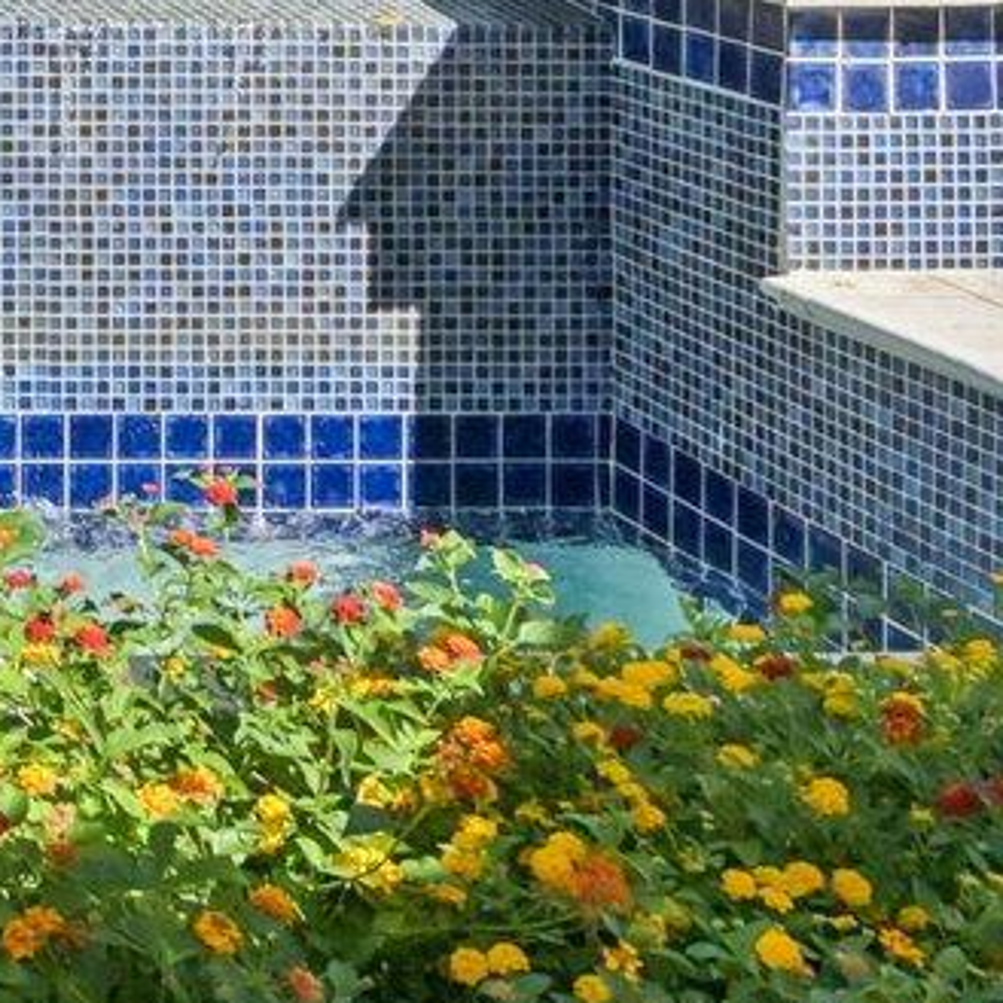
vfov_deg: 21.0
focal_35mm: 74
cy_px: -334
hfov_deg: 18.4
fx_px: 2426
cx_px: -799
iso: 500
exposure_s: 1/1000
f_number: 8
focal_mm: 14
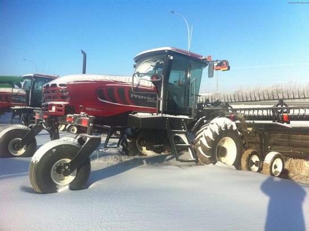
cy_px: 116
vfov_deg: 40.6
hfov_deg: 52.7
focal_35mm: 35
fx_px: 312
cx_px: 154
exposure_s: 1/1558
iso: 80
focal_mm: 3.85
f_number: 2.8
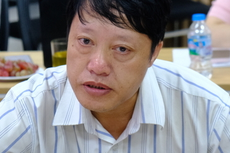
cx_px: 140
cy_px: 84
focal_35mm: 185
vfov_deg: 7.4
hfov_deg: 11.1
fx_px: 1181
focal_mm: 55
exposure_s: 1/125
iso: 2000
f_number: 4
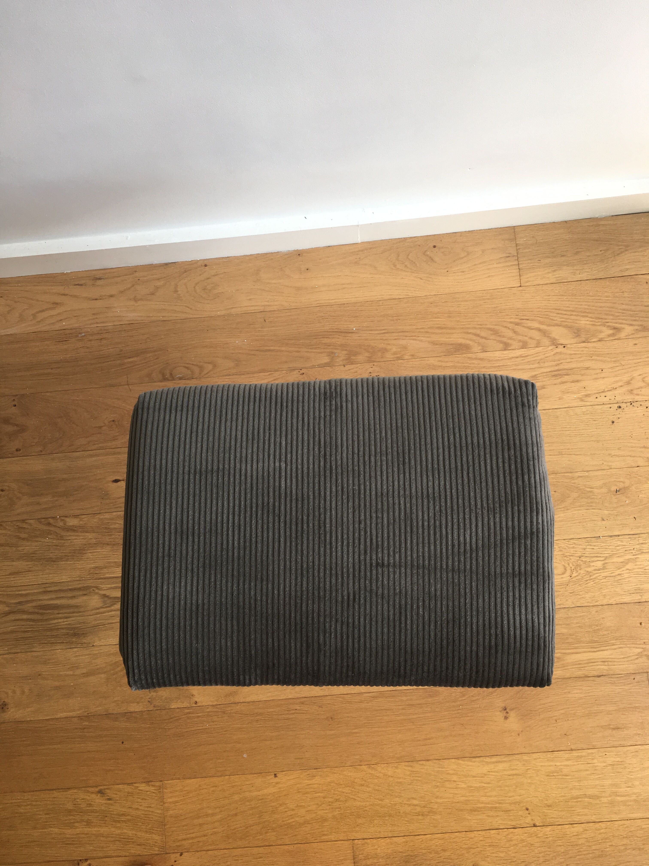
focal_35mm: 29
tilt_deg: -81.2
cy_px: 433
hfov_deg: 48.2
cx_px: 324
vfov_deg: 61.7
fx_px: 725
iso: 32
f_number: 2.2
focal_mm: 4.15
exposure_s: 1/100
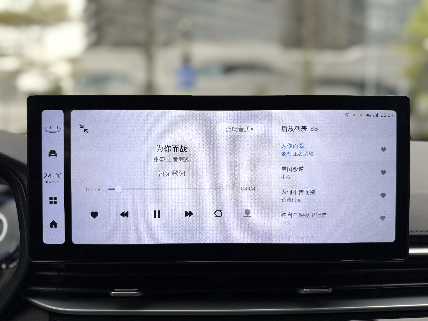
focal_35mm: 24
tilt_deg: -7.9
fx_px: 297
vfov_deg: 56.8
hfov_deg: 71.6
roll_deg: -1.2
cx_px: 214
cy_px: 160
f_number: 1.78
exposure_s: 1/665
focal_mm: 6.76
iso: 80
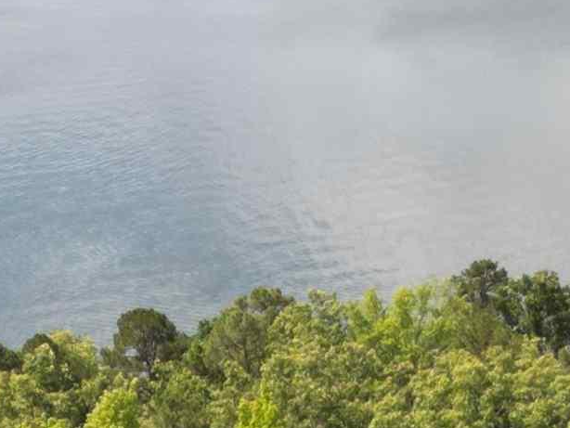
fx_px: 1977
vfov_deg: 10.6
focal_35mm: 120
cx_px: 733
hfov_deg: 15.6
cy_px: 1028
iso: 100
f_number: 1.7
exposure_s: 1/200
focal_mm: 6.72
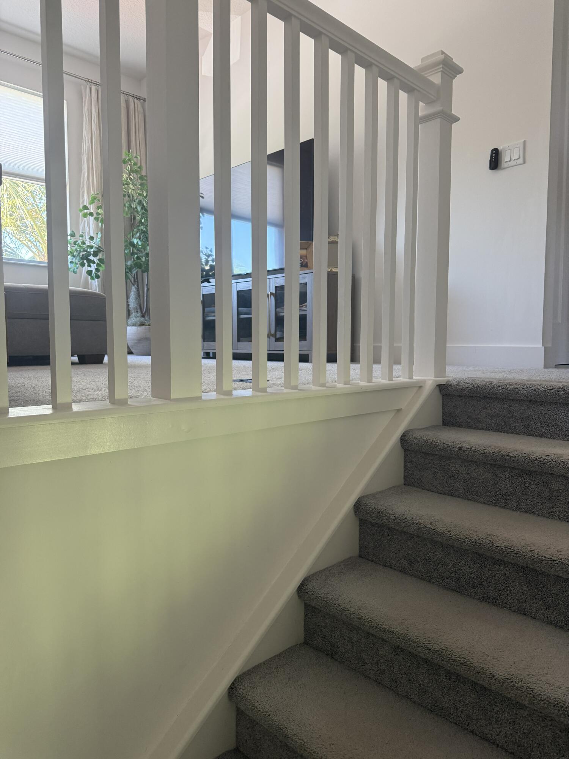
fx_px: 526
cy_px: 380
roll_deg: -0.1
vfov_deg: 71.6
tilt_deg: -3.7
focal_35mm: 24
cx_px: 284
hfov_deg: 56.8
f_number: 1.78
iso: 250
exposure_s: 1/60
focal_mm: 6.76
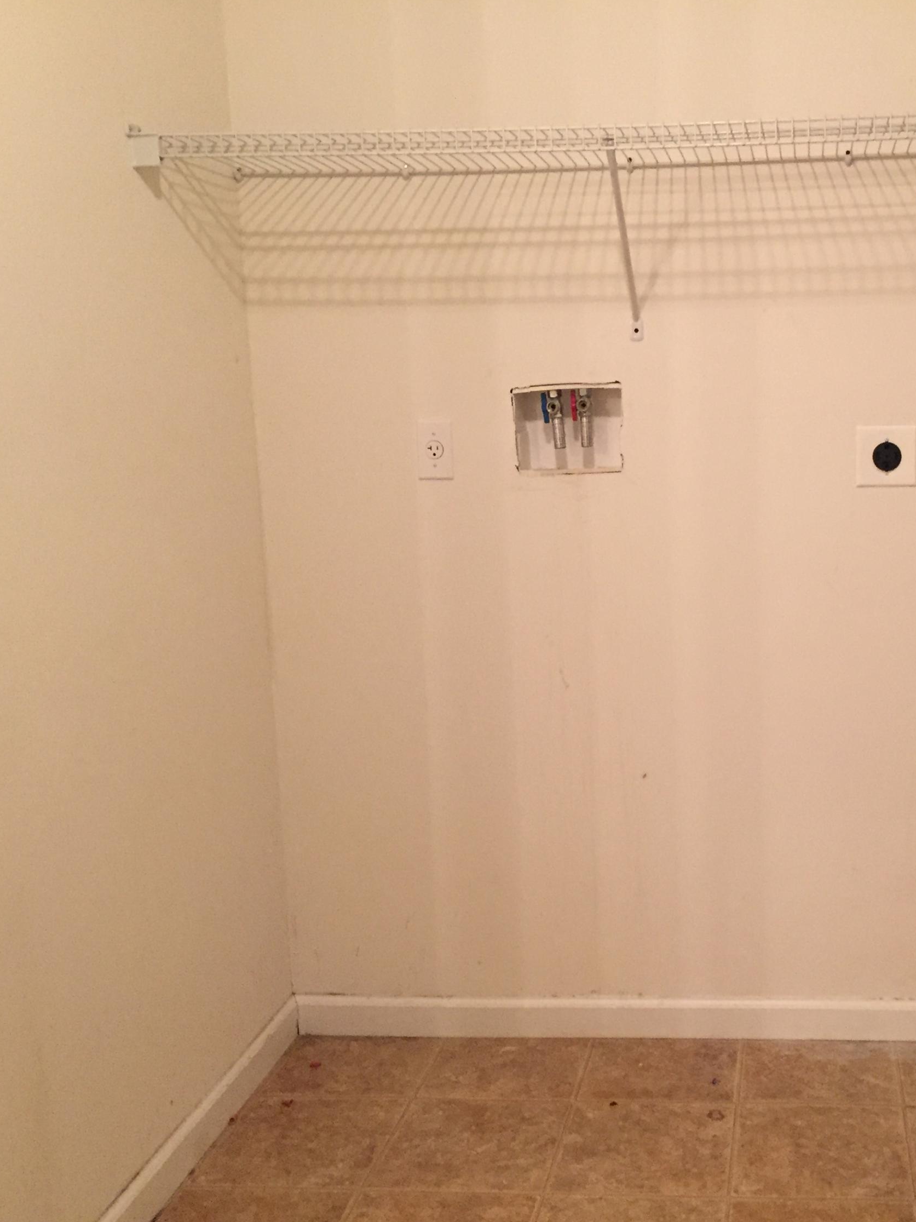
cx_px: 702
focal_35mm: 39
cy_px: 611
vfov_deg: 47.9
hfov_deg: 35.9
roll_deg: +1.2
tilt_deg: -9.7
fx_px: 1376
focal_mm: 4.15
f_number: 2.2
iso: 200
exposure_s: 1/30
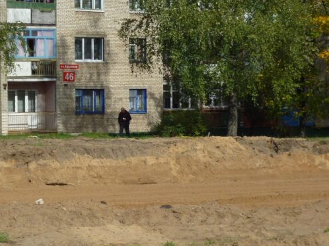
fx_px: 1368
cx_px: 34
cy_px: 191
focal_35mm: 144
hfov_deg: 13.6
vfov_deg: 10.3
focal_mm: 12.5
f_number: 5
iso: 100
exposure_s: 1/640
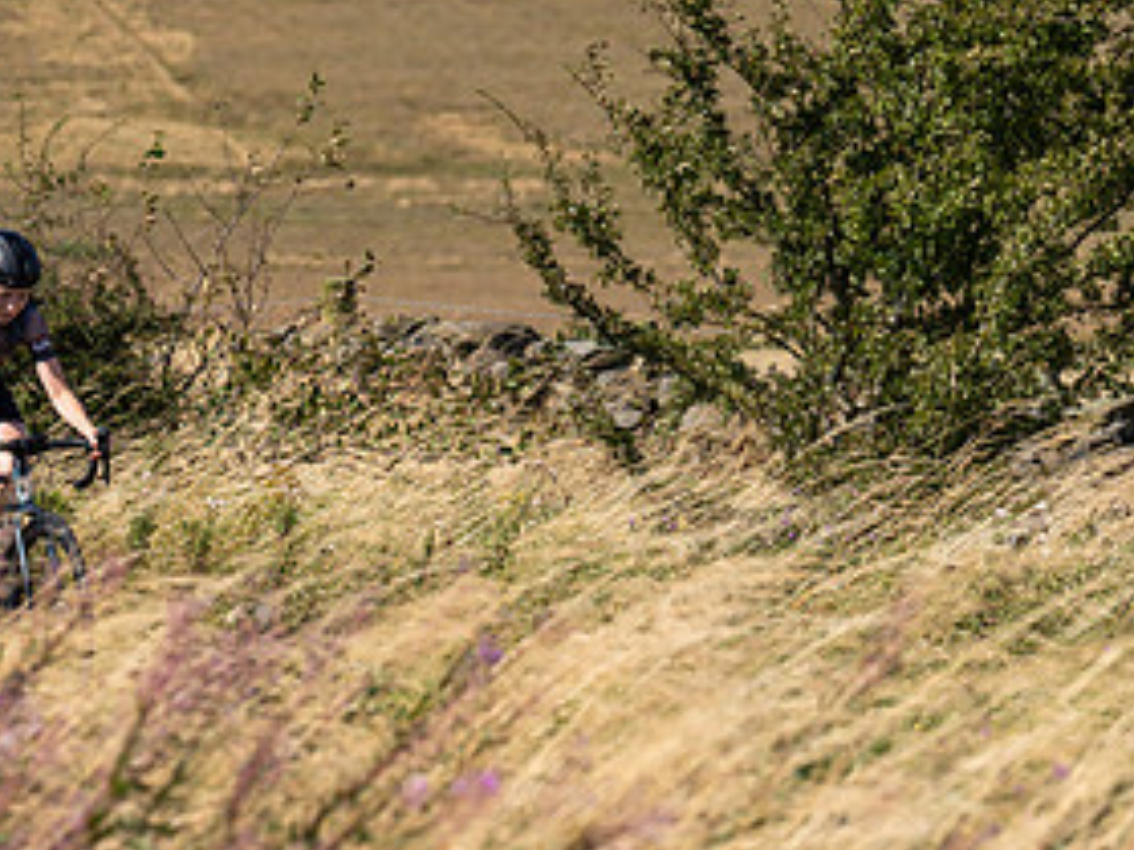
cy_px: 108
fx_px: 9496
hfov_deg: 6.8
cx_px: 12
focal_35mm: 290
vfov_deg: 5.1
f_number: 5.6
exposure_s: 1/800
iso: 125
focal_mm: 145
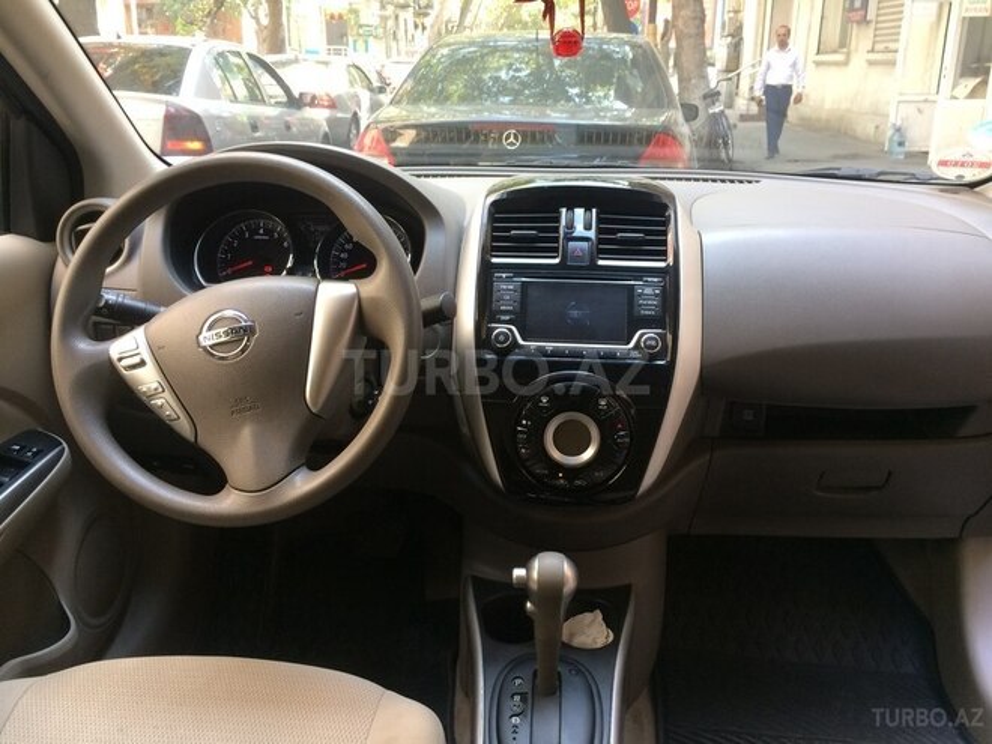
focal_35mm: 29
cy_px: 372
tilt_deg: -18.8
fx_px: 831
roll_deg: +0.2
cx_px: 496
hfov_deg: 61.7
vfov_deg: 48.2
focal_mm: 4.15
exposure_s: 1/33
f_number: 2.2
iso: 40
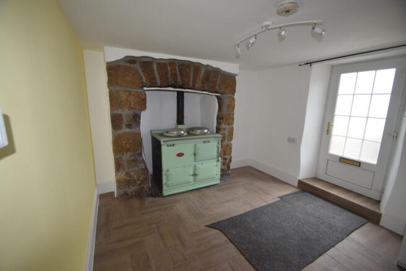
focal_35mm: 15
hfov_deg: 100.4
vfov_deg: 77.4
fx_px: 169
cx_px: 203
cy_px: 136
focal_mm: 10
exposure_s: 1/80
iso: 800
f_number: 4.5
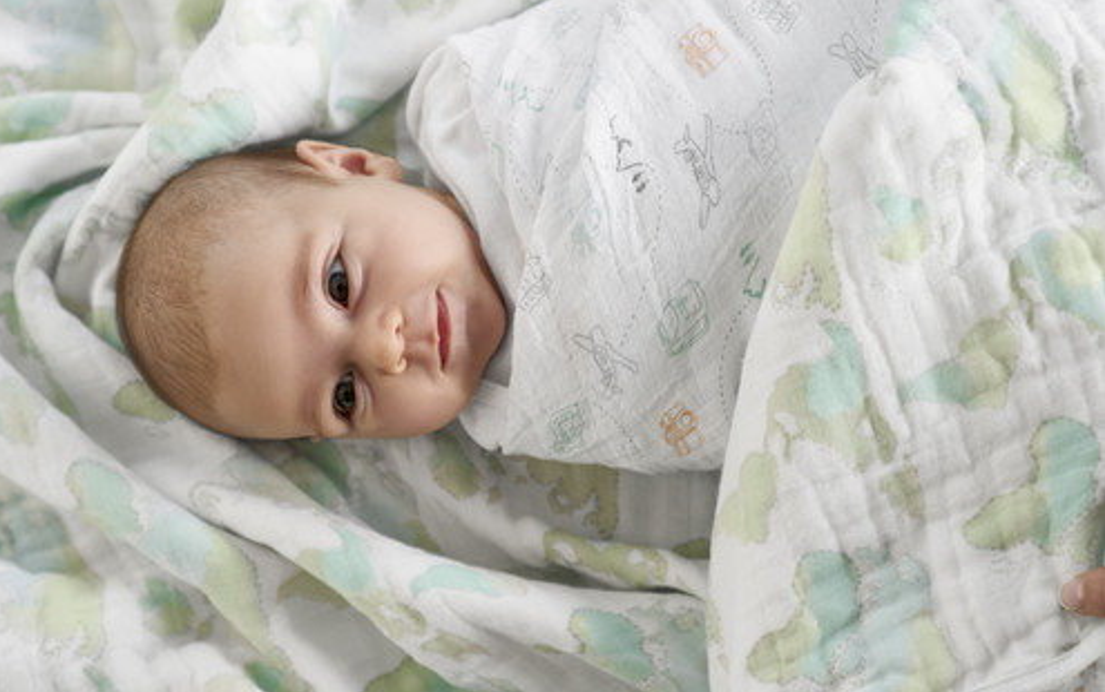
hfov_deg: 28.6
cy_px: 349
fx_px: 2169
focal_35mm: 72
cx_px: 549
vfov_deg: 18.1
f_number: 3.5
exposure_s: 1/640
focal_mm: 70
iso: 1000
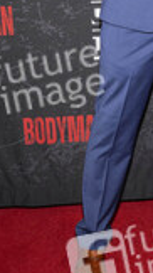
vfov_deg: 26.7
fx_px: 541
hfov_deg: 15.3
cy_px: 2
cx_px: 202
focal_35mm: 75
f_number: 5.6
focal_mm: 29
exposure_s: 1/200
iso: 800
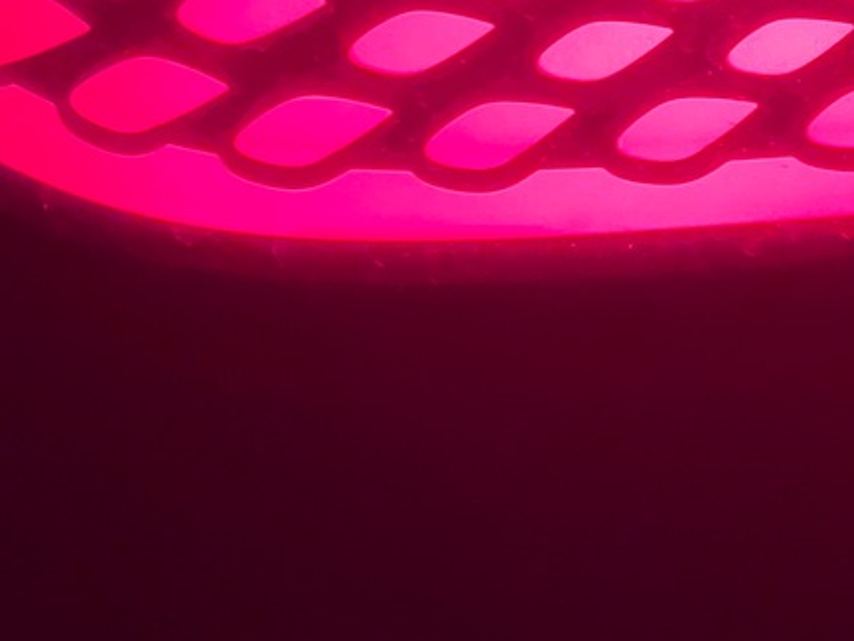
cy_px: -352
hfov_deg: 8.3
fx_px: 5849
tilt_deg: -13.2
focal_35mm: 237
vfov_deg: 6.2
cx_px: 209
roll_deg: -1.6
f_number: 2.8
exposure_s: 1/50
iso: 320
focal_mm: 9
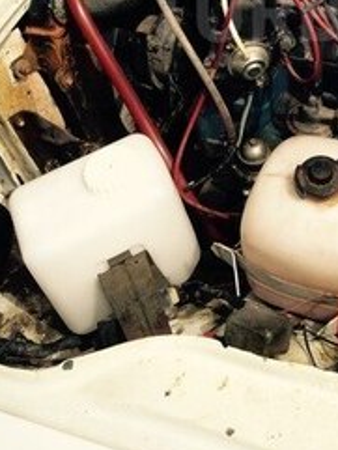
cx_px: 340
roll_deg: +3.8
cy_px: 13
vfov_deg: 27.1
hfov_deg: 20.9
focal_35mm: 68
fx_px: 885
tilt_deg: -42.9
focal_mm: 4.12
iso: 50
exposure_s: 1/1122
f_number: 2.4
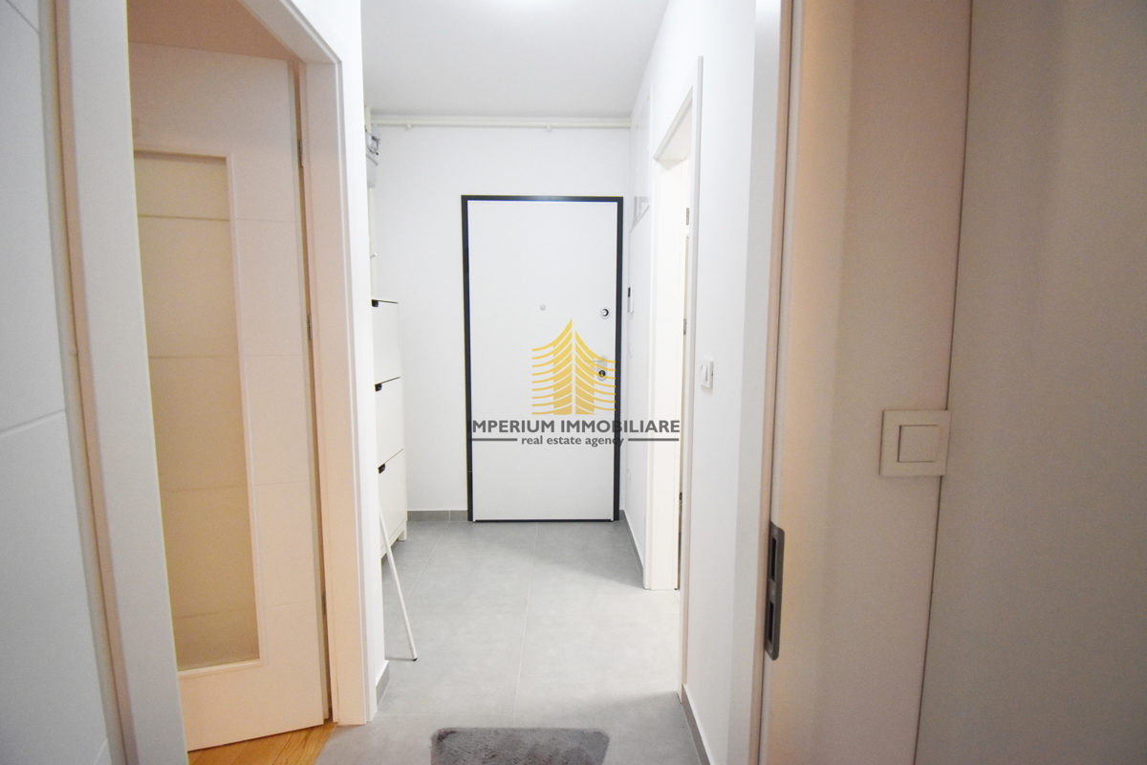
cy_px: 382
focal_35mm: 15
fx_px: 478
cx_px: 574
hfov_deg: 100.4
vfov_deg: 77.3
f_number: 4.5
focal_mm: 10
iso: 1250
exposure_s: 1/125
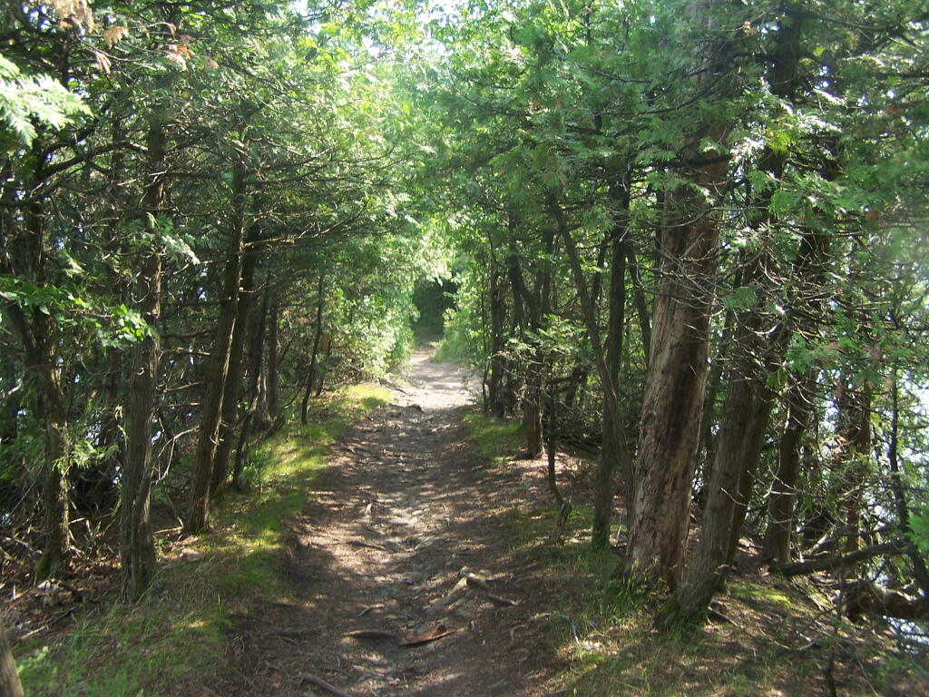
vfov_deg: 37.7
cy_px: 348
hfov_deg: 49.0
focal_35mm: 38
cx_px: 464
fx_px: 1020
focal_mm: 6.3
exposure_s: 1/160
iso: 80
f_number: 2.8
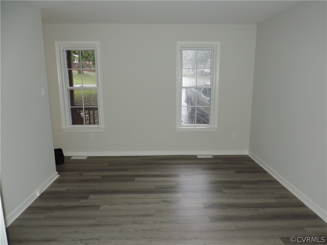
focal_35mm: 24
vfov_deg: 56.8
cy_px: 122
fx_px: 227
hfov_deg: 71.6
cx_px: 164
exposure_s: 1/30
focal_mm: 4.3
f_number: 3
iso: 200
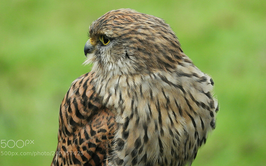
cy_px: 60
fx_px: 6641
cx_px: 133
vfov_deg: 1.4
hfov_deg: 2.3
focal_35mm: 916
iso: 400
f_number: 5.6
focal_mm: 143.3
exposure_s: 1/100
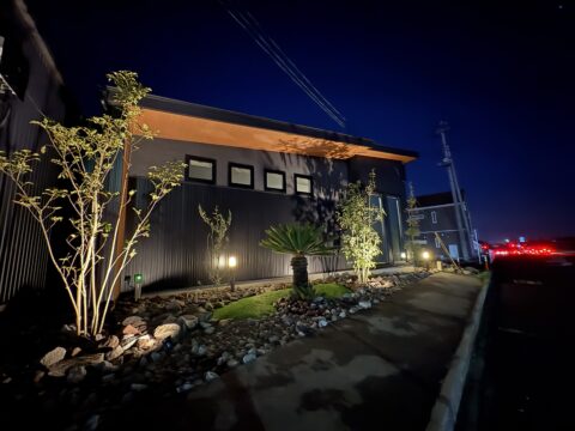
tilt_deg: +10.9
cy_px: 216
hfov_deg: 102.1
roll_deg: +2.1
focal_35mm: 14
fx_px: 233
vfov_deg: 85.7
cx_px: 288
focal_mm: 2.22
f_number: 2.2
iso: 1600
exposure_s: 1/8
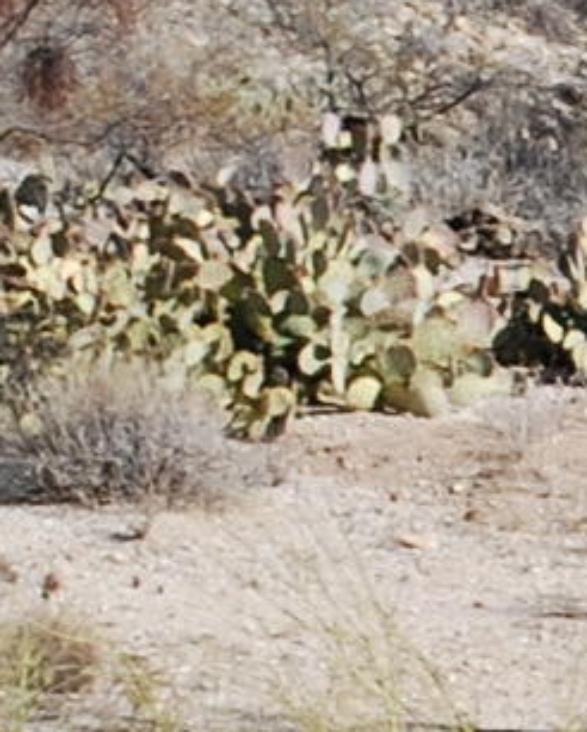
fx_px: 13841
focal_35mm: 638
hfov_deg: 2.4
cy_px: 877
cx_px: 1348
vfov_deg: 3.0
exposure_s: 1/250
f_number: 8
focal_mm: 48
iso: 100
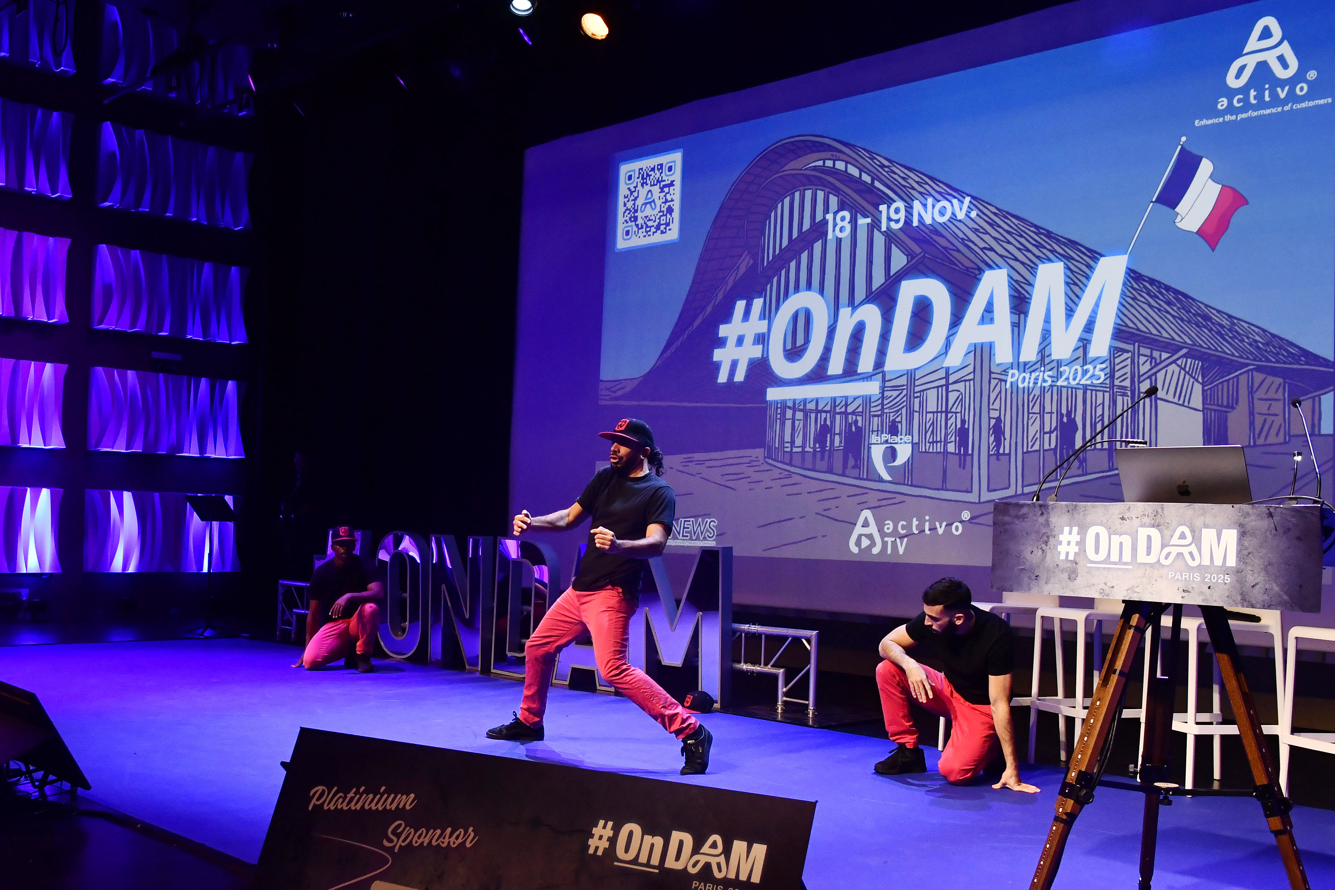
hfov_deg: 64.6
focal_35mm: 28
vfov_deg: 45.7
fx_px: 1057
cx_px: 668
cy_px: 445
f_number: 5.6
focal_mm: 19
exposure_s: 1/125
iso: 1600
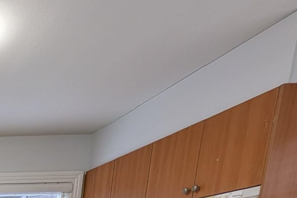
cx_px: -136
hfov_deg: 29.5
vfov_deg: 20.6
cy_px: 361
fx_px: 363
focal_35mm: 44
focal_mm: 2.02
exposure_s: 1/60
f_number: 1.7
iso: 63
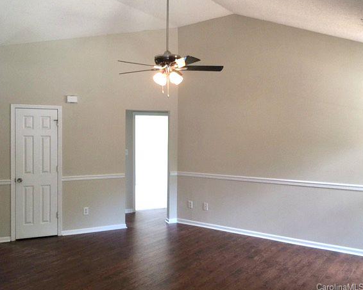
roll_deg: -0.6
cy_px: 140
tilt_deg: -1.4
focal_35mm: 32
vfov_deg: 45.8
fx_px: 344
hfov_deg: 55.7
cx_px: 185
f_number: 2.2
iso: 50
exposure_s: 1/30
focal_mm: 4.15
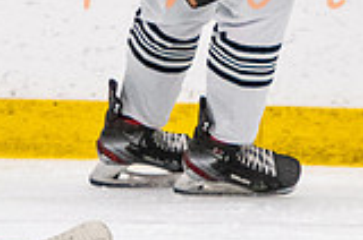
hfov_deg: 1.8
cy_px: -225
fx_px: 11512
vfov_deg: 1.2
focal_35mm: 1144
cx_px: 241
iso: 1600
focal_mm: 135
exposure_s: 1/640
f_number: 2.8
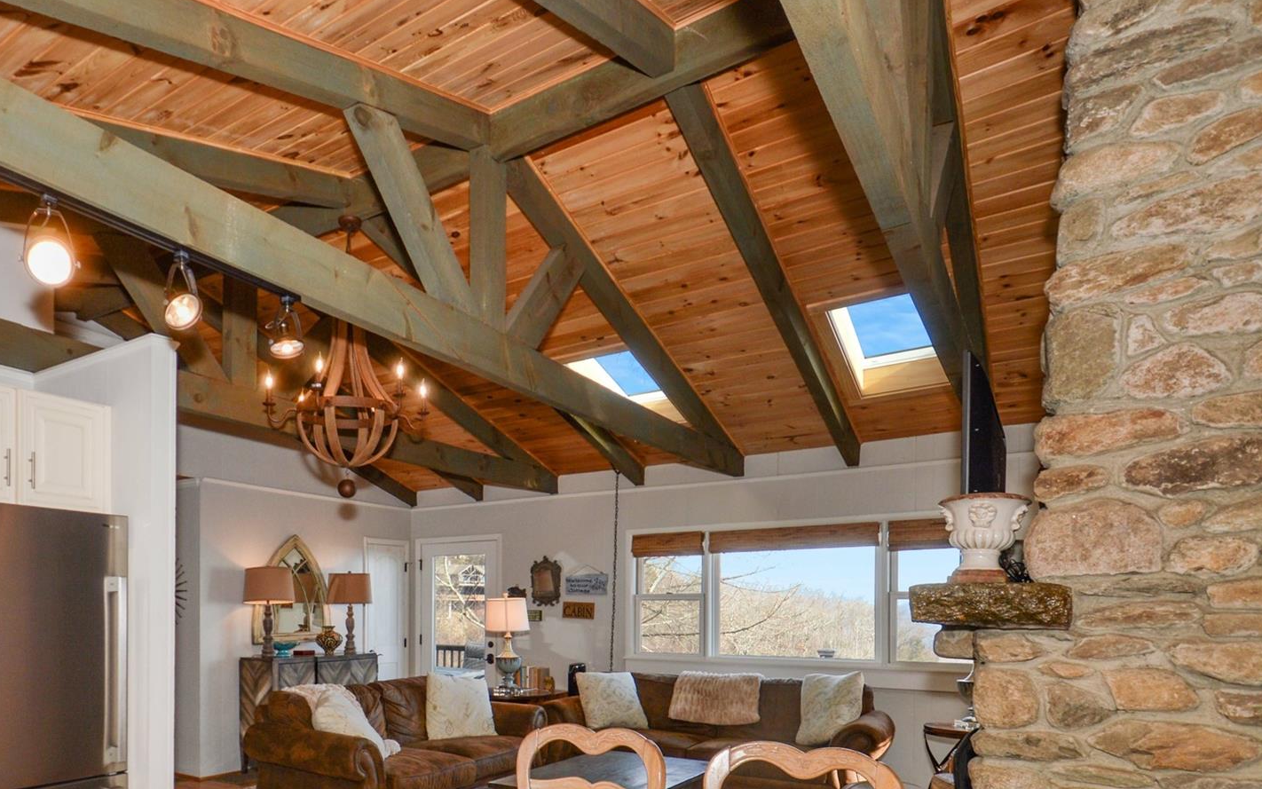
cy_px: 584
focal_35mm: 22
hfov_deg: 76.4
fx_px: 757
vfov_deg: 52.8
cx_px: 392
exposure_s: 1/60
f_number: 6.3
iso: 100
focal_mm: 10
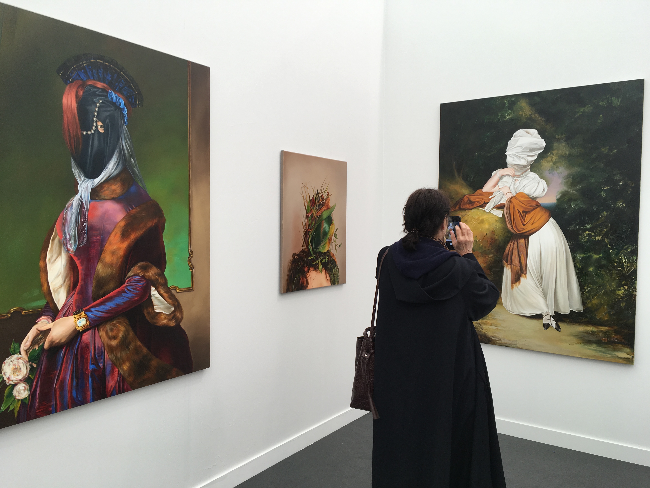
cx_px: 325
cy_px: 244
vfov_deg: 48.2
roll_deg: -0.4
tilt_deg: -2.3
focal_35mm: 29
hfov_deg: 61.7
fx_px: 545
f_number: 2.2
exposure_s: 1/60
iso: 25
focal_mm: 4.15
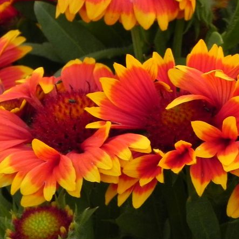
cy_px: 65
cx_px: 132
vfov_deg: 8.7
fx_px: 1578
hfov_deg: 8.7
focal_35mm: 202
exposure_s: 1/20
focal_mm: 16.9
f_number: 5
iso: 160
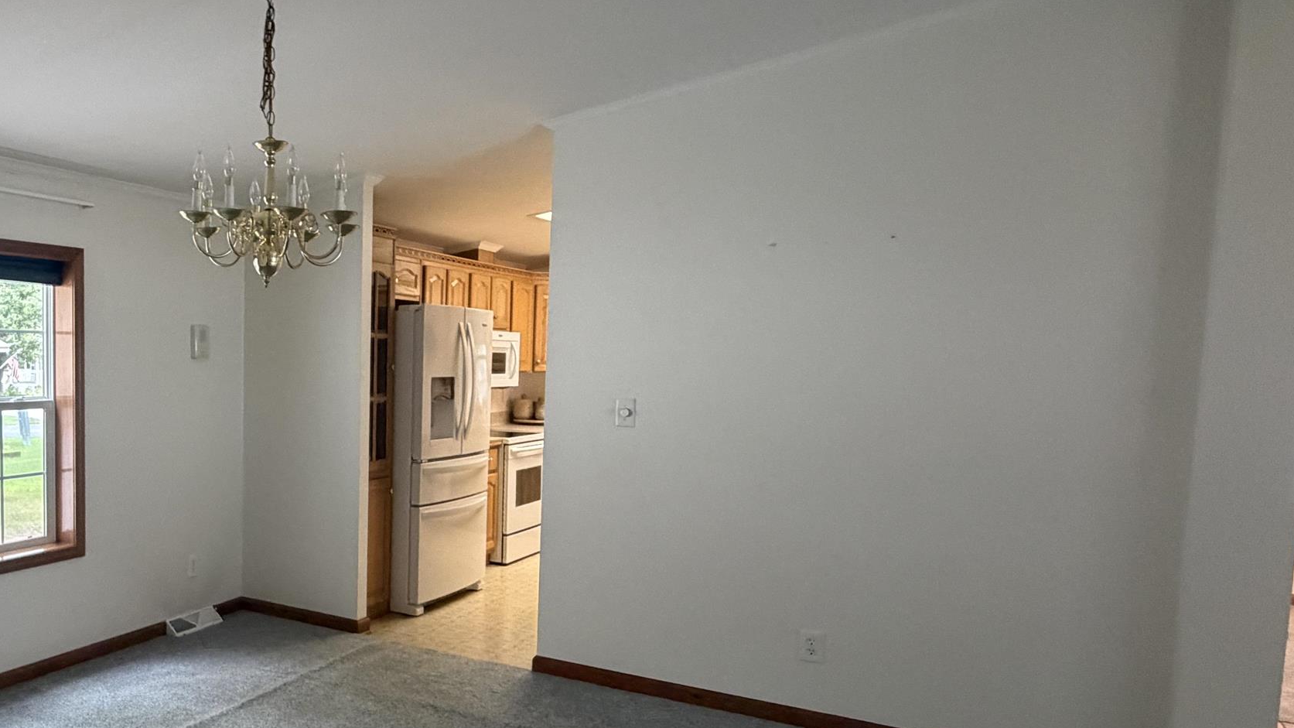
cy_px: 442
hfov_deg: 61.5
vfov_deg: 41.3
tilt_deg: -5.0
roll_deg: -0.1
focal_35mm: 28
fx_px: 961
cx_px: 234
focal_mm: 2.22
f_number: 2.2
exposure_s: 1/60
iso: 400
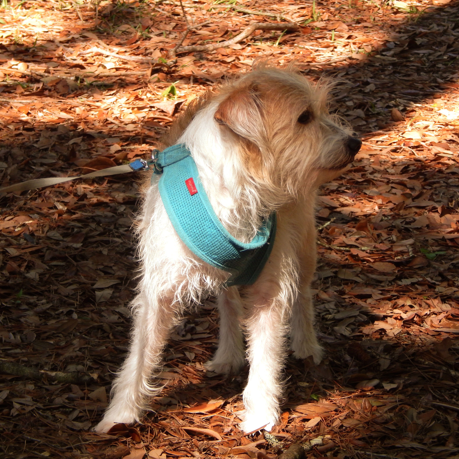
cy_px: 229
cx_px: 243
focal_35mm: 247
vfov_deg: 7.1
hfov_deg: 7.1
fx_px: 3705
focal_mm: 37.1
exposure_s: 1/125
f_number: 5.4
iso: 125
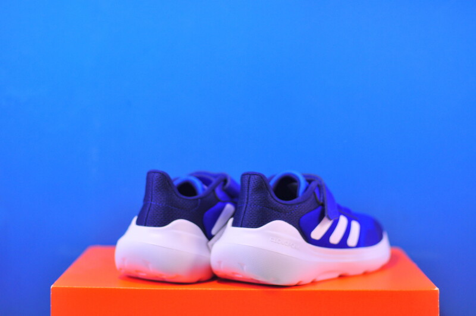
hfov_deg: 27.0
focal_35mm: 75
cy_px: 158
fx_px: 990
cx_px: 238
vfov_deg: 18.1
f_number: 2
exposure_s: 1/320
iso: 250
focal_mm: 50
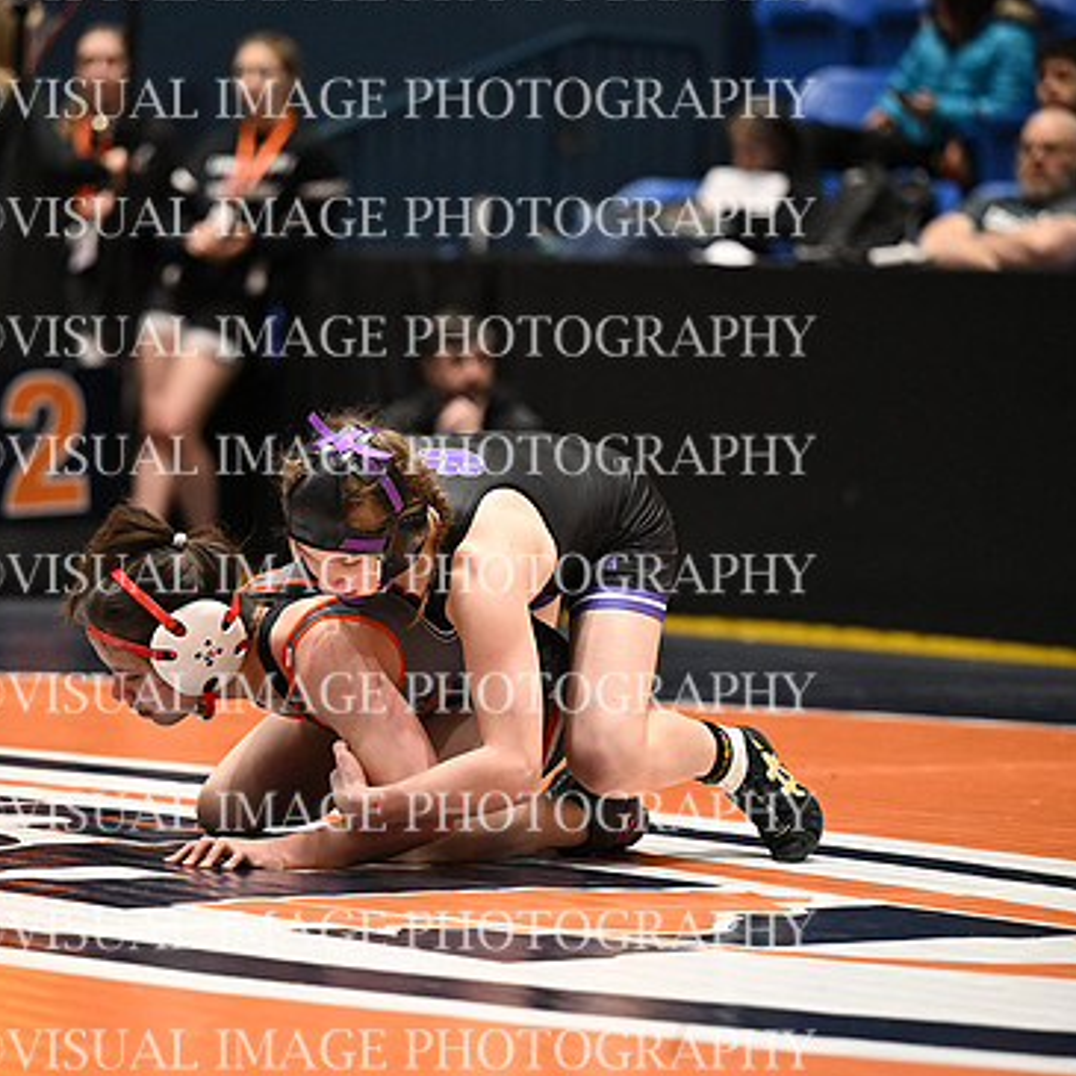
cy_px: 514
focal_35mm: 169
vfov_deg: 10.3
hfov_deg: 10.3
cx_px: 389
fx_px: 5943
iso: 4500
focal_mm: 125
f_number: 2.8
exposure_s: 1/960
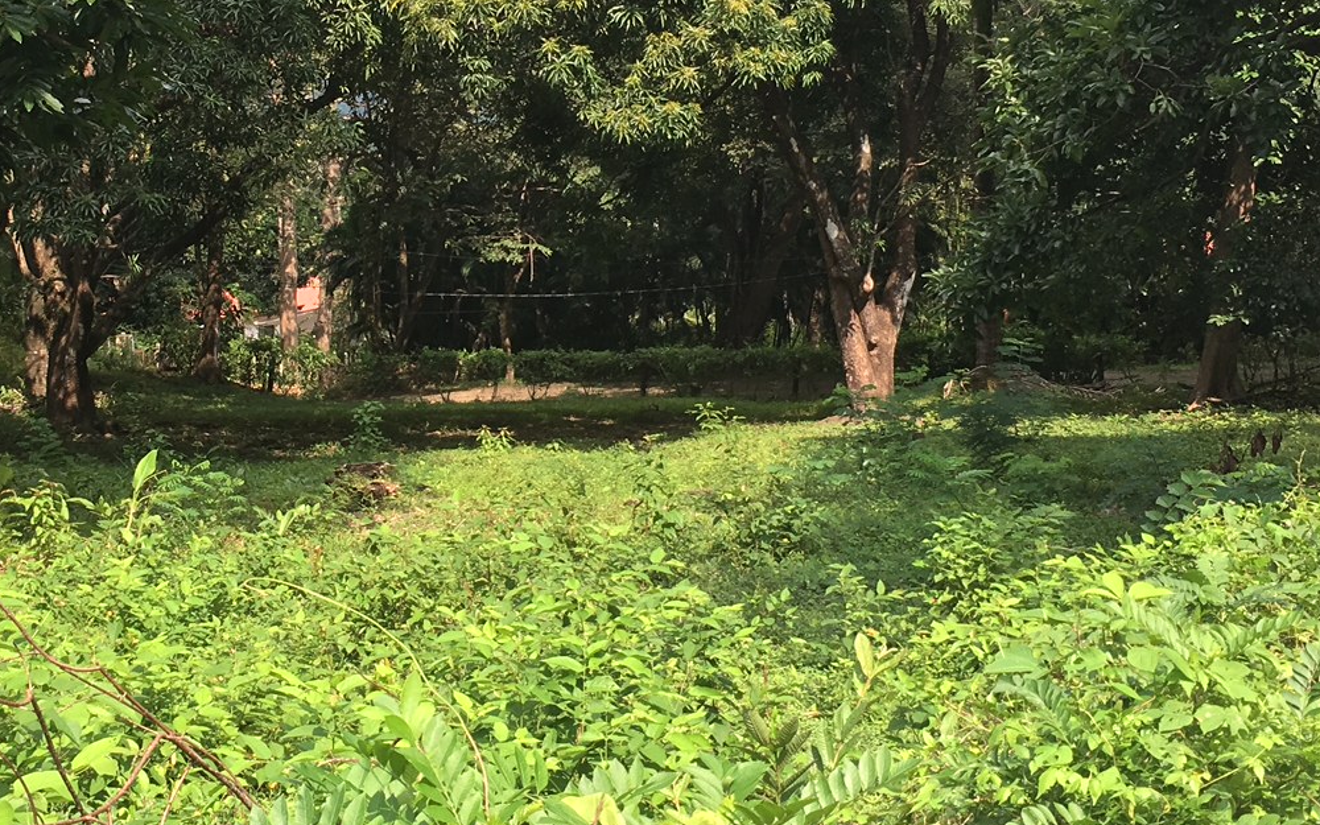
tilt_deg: -2.1
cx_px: 459
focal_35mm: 62
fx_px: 2230
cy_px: 257
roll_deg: +0.8
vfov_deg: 20.9
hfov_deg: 32.7
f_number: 2.2
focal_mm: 4.15
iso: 25
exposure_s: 1/557
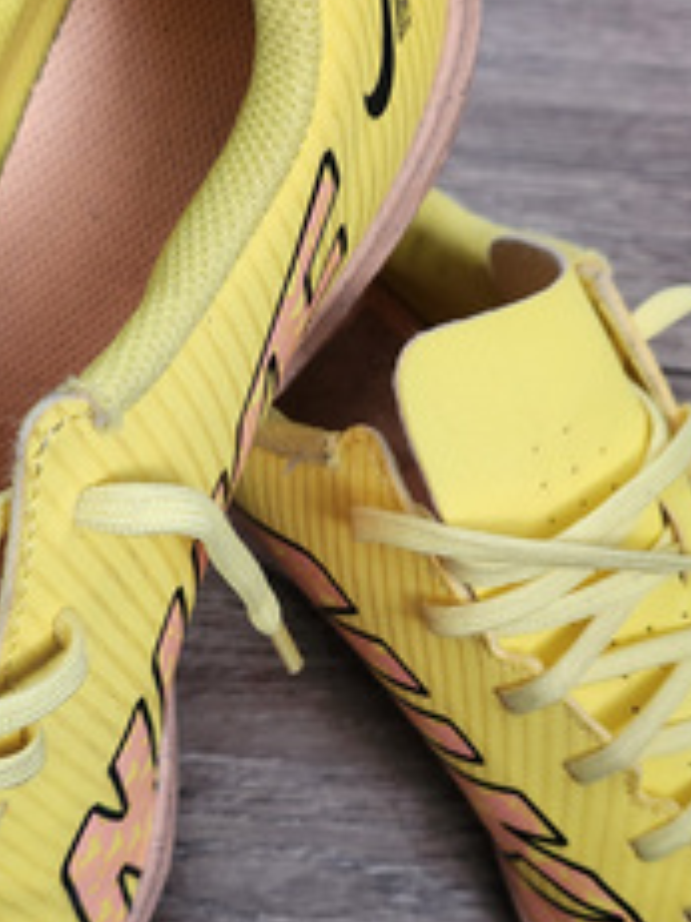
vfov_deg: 36.6
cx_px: 314
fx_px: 1385
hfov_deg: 28.0
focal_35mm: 52
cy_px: 583
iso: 500
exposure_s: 1/100
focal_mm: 5
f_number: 1.8
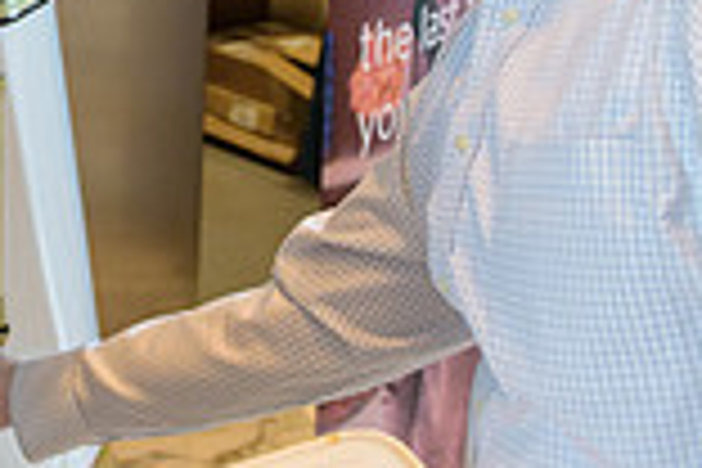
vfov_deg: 14.7
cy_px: -133
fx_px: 1735
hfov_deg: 21.8
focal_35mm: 89
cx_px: -40
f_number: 3.2
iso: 1250
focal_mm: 24
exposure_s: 1/125
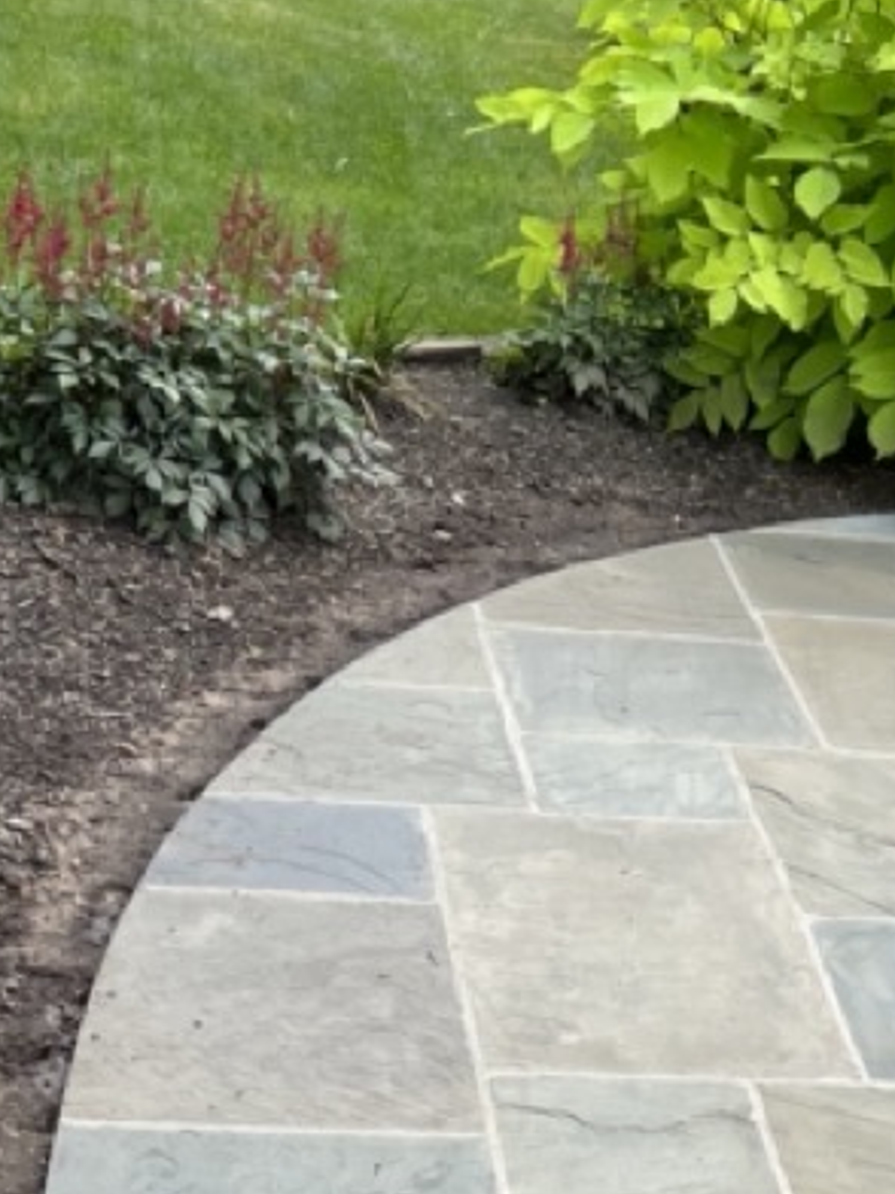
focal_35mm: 85
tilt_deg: -31.1
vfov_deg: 21.6
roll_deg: -9.7
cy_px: 1377
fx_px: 2930
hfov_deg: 16.8
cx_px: 1008
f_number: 1.5
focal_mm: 5.7
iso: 50
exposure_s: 1/859
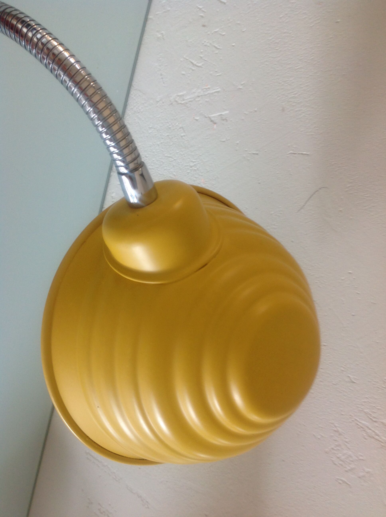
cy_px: 258
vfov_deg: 52.7
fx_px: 522
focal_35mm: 35
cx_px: 193
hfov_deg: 40.6
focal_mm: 4.28
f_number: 2.4
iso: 80
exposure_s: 1/15
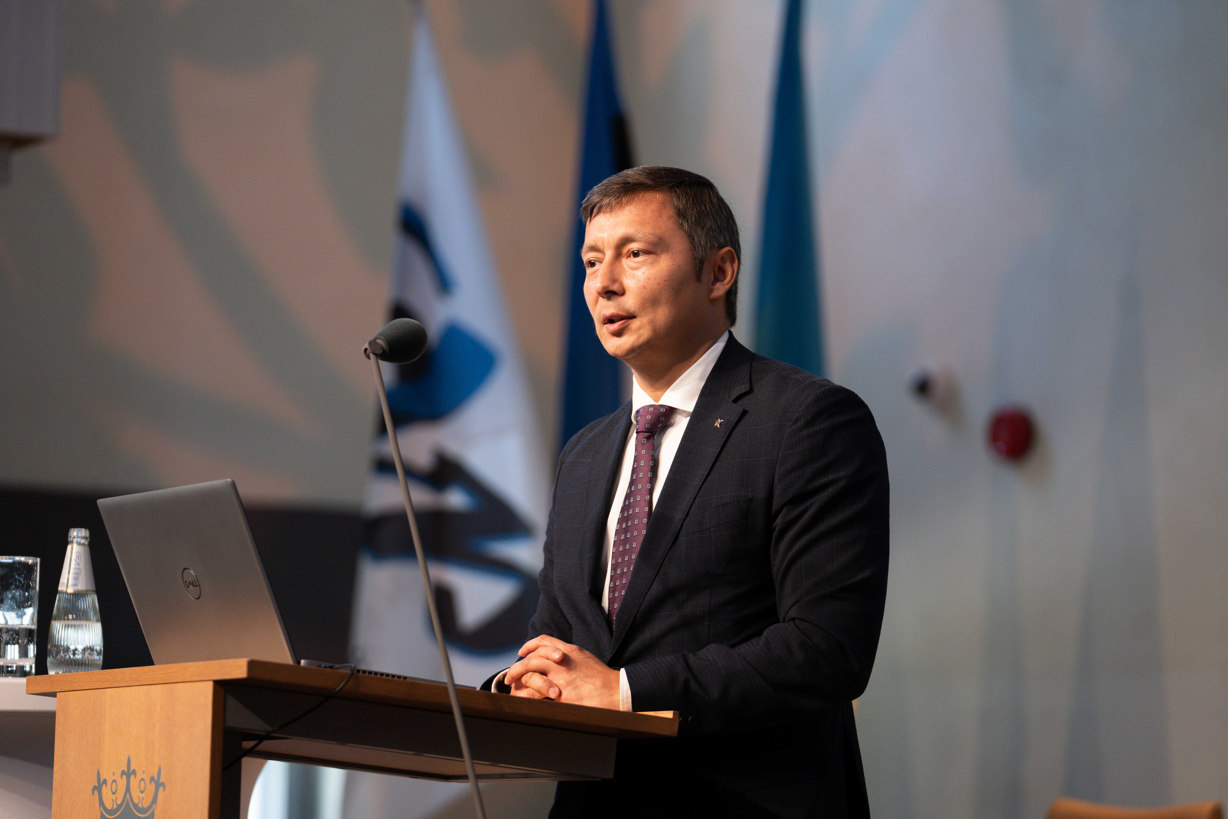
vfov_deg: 10.5
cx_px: 614
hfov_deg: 15.6
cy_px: 410
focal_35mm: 131
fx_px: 4468
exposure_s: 1/250
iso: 800
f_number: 2.8
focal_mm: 131
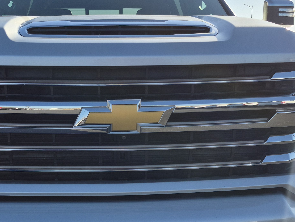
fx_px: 426
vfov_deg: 28.5
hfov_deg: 38.0
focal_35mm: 50
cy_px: 175
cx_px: 119
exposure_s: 1/2064
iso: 25
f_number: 1.8
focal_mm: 5.4
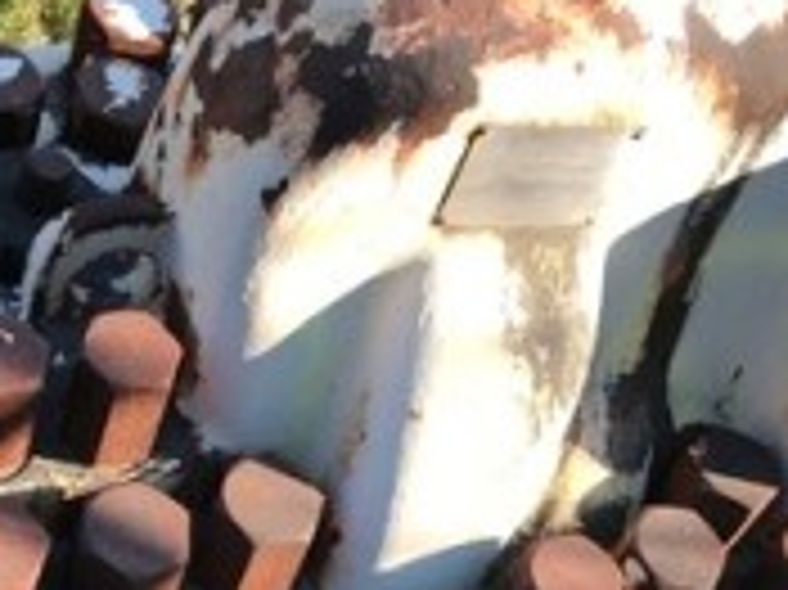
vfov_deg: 18.0
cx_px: 401
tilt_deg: -55.8
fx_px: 1820
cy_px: 574
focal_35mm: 80
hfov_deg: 24.4
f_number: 1.8
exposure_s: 1/437
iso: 20
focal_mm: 3.99
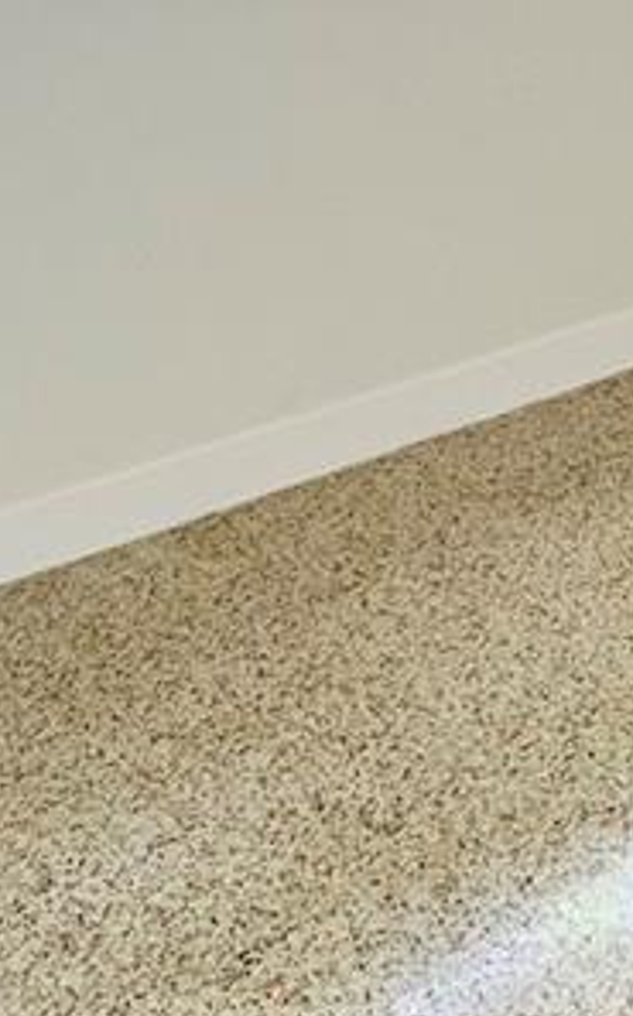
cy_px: 188
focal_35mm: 60
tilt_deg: -12.2
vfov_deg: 33.0
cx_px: 547
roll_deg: +6.3
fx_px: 1660
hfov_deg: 21.2
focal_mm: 2.22
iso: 160
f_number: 2.2
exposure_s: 1/99
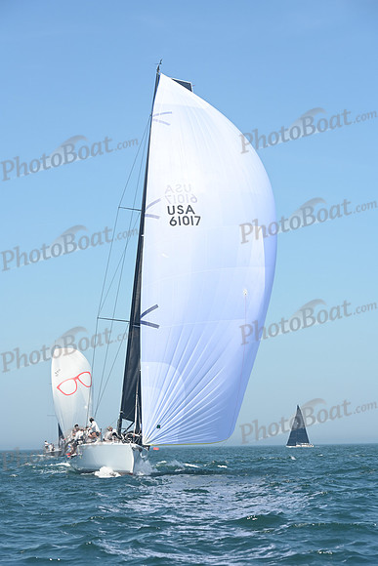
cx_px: 189
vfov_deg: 19.5
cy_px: 283
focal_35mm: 105
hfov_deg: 13.0
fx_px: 1653
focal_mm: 105
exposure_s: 1/1000
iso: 320
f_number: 7.1
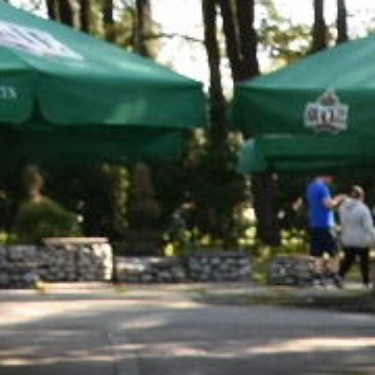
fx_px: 2341
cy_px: 1031
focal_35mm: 191
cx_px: 1004
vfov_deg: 8.1
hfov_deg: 8.2
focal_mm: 18
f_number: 7.1
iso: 800
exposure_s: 1/200
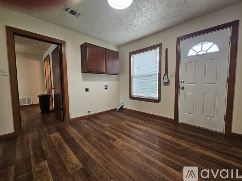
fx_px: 91
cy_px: 90
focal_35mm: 13
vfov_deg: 89.9
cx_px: 121
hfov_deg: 106.2
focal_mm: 2.2
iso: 200
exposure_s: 1/60
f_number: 2.2
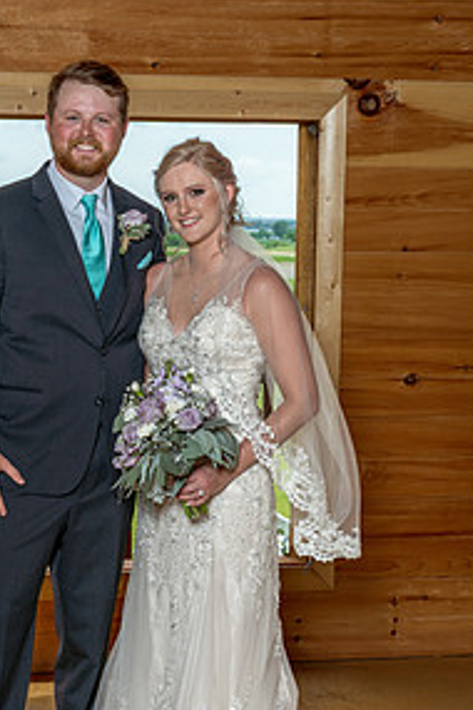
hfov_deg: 19.1
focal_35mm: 71
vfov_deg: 28.2
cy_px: 493
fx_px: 1399
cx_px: 164
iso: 100
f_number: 7.1
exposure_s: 1/250
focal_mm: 45
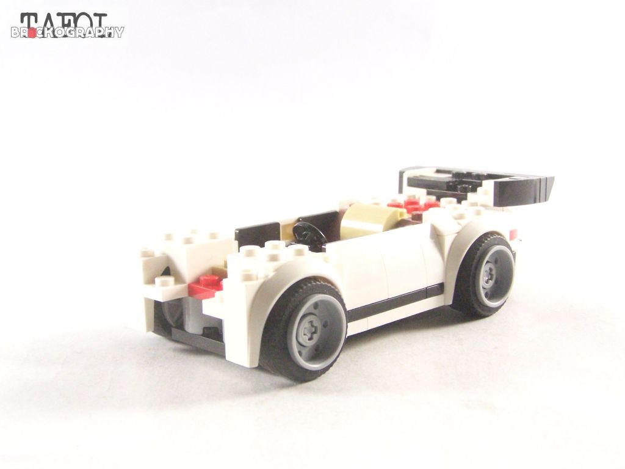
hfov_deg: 37.5
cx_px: 312
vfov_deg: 28.6
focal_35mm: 51
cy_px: 234
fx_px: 921
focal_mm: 8.5
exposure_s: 1/60
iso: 400
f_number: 4
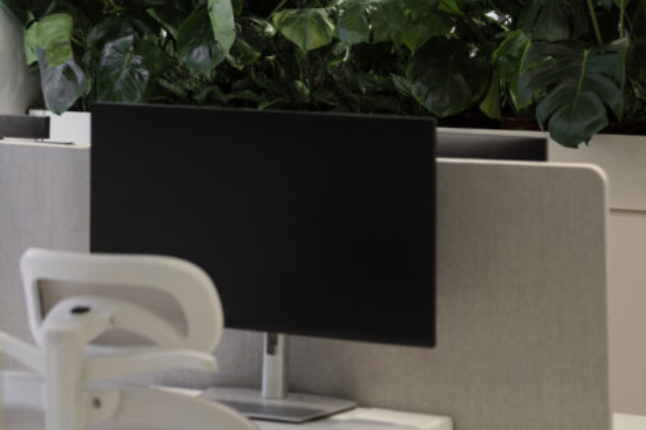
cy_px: 7
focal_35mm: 109
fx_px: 1955
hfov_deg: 18.7
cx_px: 206
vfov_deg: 12.4
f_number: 2.8
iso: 400
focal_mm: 50
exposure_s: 1/160
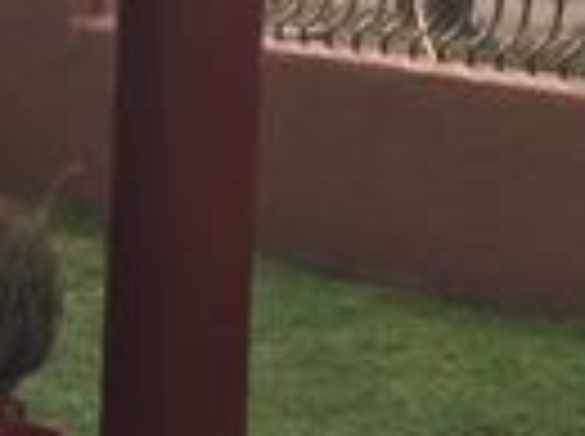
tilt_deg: -6.1
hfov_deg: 12.3
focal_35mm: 143
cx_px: -580
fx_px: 2412
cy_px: -36
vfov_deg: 10.2
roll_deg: +0.9
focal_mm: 4.15
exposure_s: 1/1068
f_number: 2.2
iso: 25
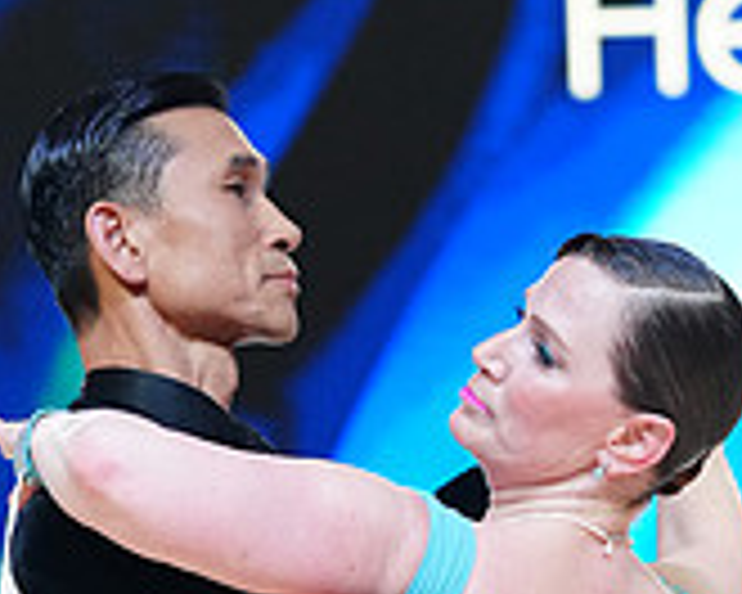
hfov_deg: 4.8
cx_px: 434
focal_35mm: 407
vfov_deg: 3.8
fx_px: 8938
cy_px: 963
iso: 2500
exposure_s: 1/320
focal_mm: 123
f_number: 4
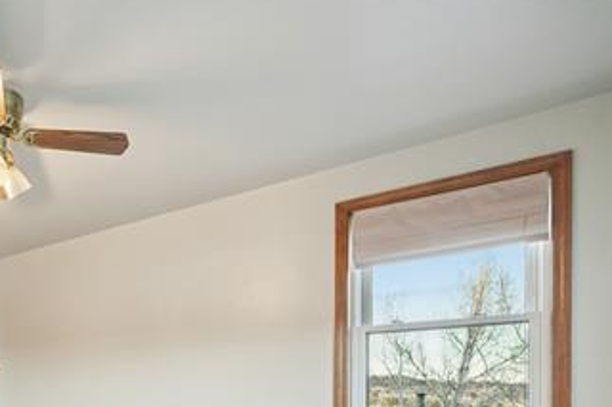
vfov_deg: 39.0
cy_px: 397
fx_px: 510
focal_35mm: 30
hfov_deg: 51.1
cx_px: 13
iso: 800
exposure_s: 1/3.33
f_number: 8
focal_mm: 10
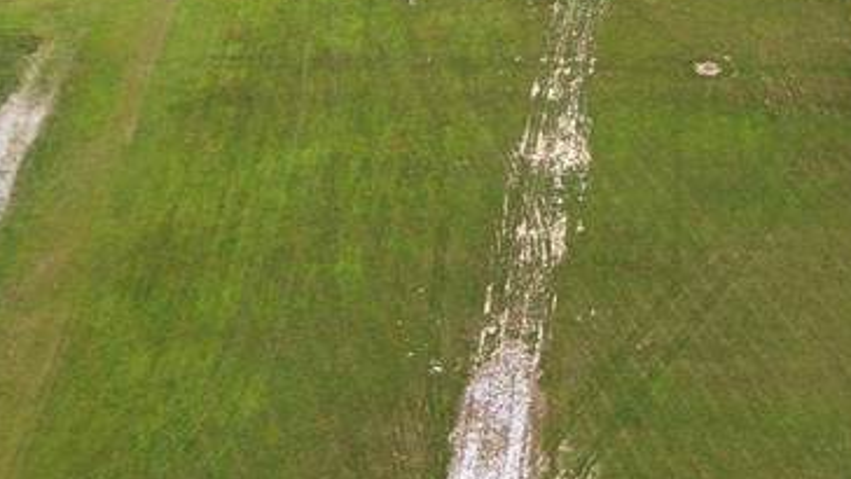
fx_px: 1106
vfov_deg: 24.1
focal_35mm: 49
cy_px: 376
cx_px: 577
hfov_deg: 41.5
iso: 140
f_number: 2.2
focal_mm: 3.05
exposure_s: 1/800
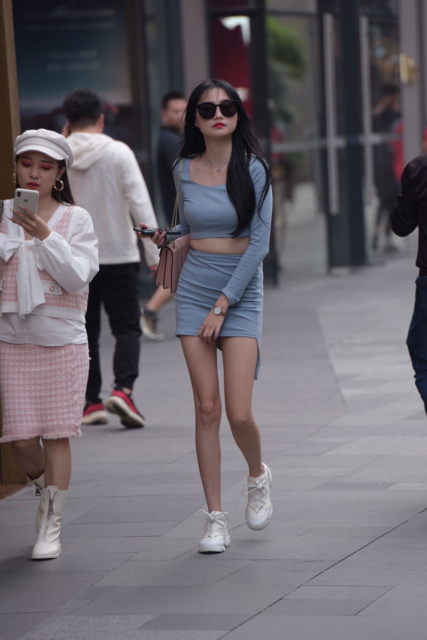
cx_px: 214
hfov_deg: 6.9
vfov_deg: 10.3
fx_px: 3556
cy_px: 320
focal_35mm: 200
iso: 640
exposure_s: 1/800
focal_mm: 200
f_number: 4
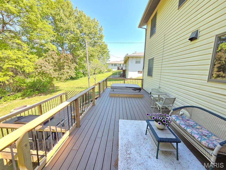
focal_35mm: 13
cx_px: 113
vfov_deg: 89.9
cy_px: 85
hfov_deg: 106.2
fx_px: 85
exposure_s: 1/359
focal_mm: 2.2
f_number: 2.2
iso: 125
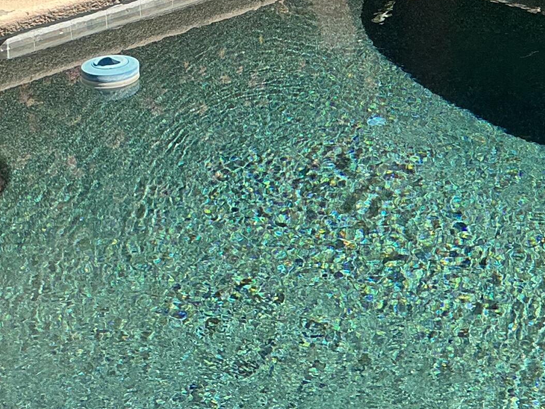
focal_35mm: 83
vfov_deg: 16.5
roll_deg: +0.5
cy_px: -172
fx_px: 1307
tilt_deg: -11.5
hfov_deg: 23.0
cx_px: 479
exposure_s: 1/792
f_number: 1.8
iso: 25
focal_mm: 3
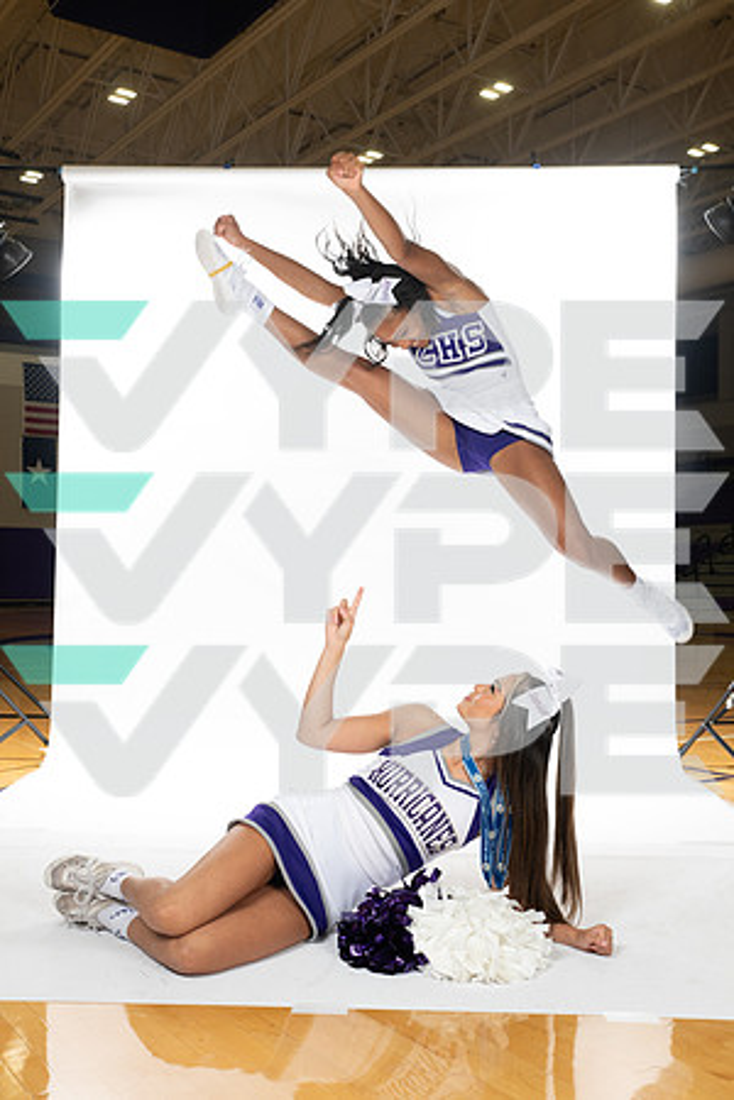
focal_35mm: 38
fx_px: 1162
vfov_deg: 50.7
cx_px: 367
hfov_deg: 35.1
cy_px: 550
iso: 800
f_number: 7.1
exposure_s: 1/320
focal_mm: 38
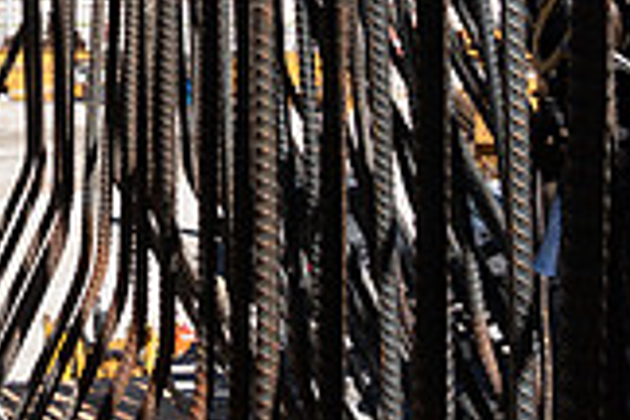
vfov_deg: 15.0
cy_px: -154
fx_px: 1505
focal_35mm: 86
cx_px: -12
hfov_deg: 22.6
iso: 125
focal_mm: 8.8
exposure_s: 1/125
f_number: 4
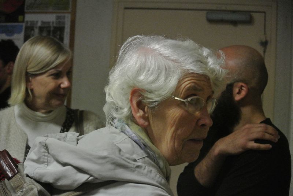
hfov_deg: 25.0
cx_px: 146
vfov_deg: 16.9
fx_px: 660
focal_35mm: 81
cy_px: 98
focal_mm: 30
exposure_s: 1/60
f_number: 3.8
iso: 1400
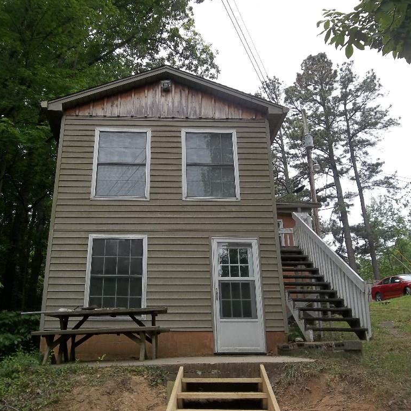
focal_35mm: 32
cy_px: 206
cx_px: 170
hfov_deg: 50.9
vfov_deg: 51.1
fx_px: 430
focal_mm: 4.9
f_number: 3.5
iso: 80
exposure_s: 1/500
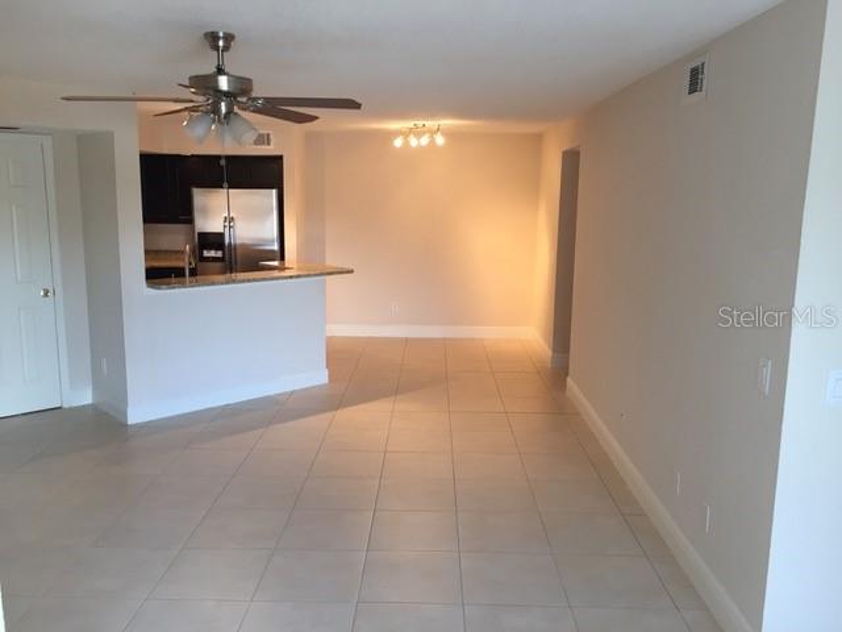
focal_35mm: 29
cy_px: 316
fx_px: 705
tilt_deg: -10.0
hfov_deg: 61.7
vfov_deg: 48.2
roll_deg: -2.1
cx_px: 421
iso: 64
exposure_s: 1/30
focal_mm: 4.15
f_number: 2.2
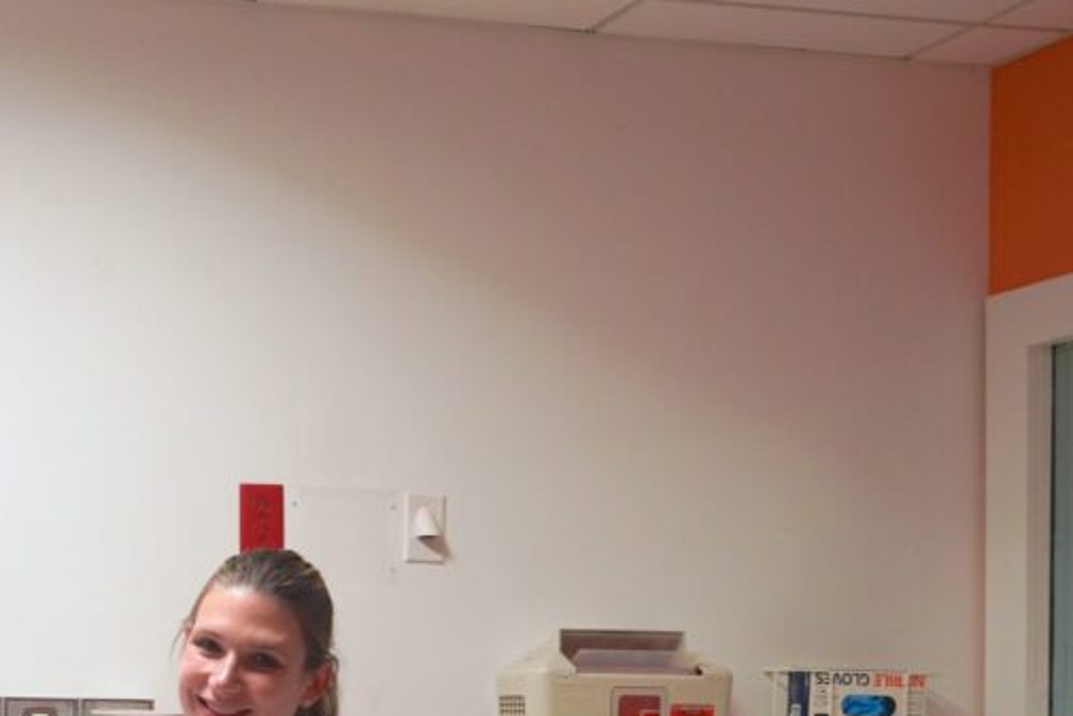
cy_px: 703
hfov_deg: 25.5
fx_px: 2162
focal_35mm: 73
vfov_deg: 18.4
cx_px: -151
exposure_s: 1/160
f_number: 4
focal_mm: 28.6
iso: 2000
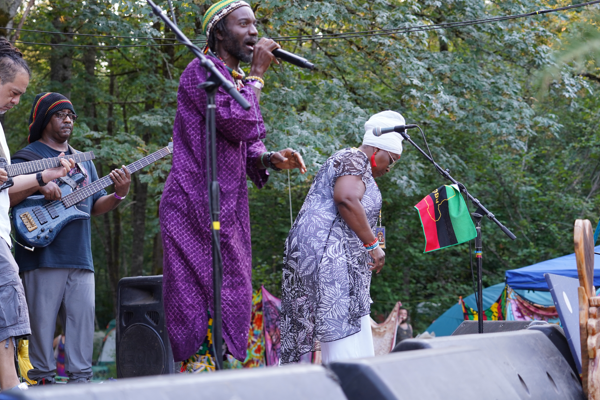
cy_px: 170
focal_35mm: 71
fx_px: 1183
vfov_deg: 19.2
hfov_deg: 28.4
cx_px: 273
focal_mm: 59
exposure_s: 1/160
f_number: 4
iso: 500
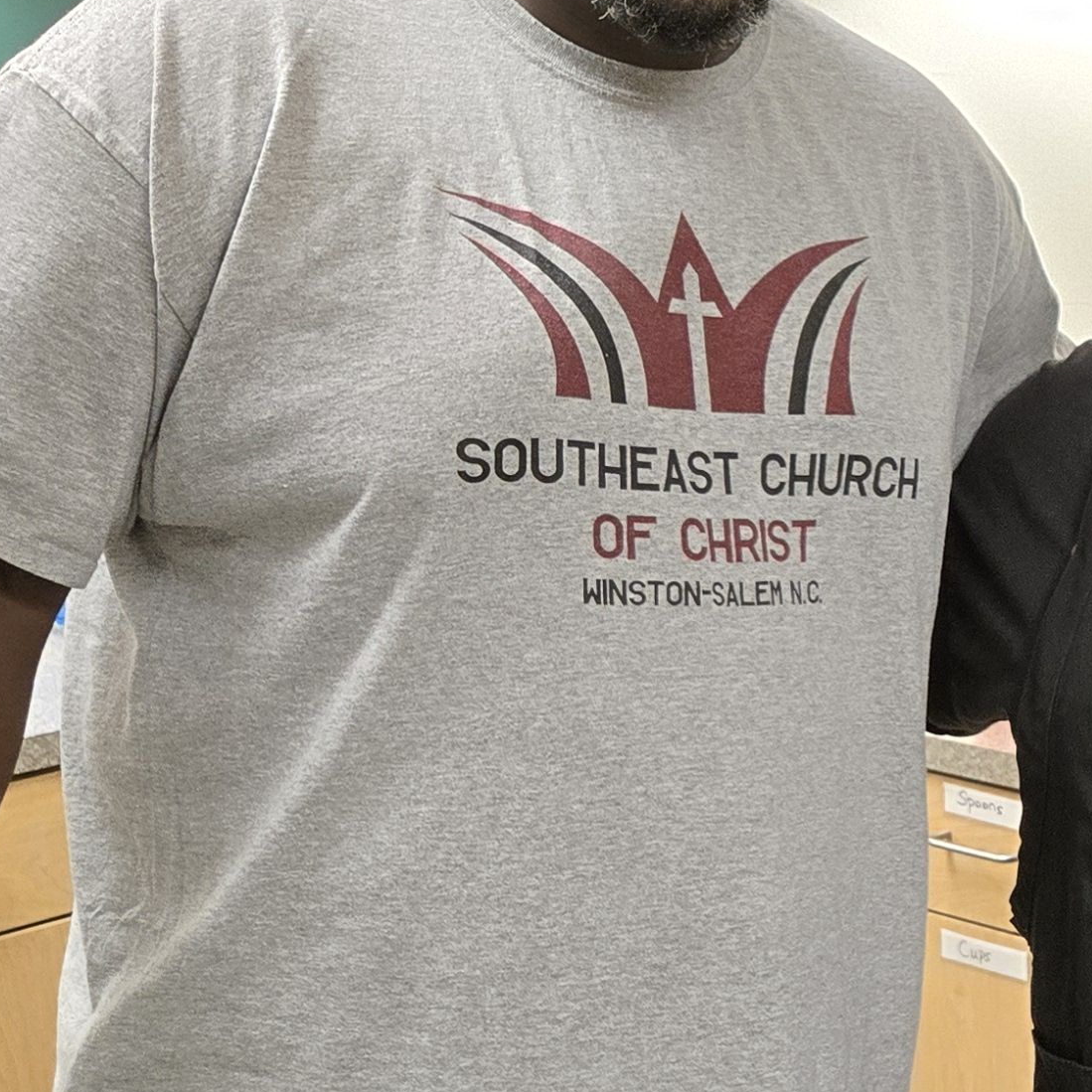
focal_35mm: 74
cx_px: 1597
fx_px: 2641
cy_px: 474
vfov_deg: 23.3
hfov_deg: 20.3
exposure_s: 1/120
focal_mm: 5.4
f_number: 1.8
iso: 320
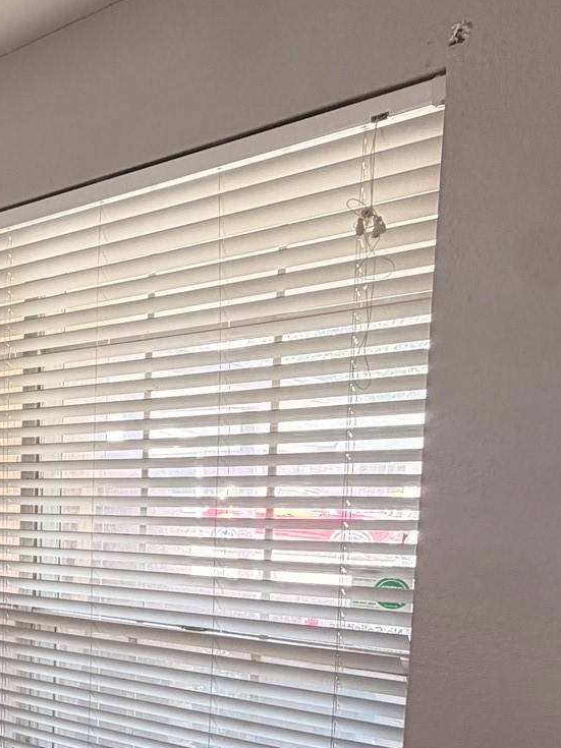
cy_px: 567
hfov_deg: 29.0
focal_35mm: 39
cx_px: -190
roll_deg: +1.0
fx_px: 843
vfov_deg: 46.1
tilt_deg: -5.0
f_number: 2.2
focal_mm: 2.22
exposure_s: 1/60
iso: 200
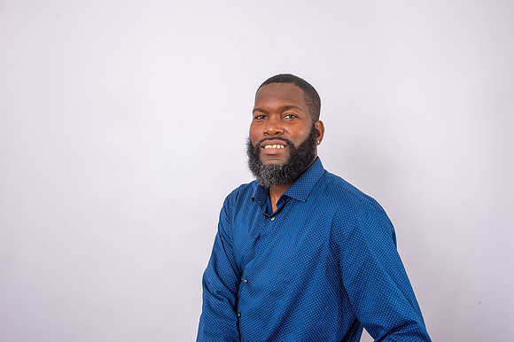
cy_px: 171
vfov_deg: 42.3
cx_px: 257
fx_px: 442
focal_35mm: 31
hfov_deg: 60.3
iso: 125
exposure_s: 1/200
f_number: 9
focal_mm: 31
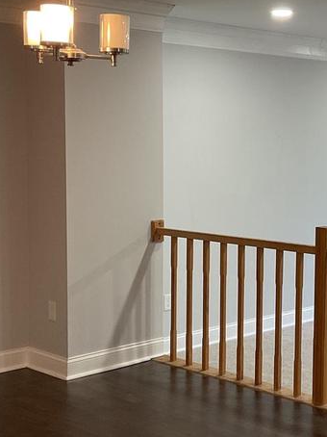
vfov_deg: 28.2
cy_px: 218
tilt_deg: -5.3
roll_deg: +0.6
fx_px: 870
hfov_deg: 21.1
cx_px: 241
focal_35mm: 69
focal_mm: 3
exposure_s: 1/60
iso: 80
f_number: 1.8
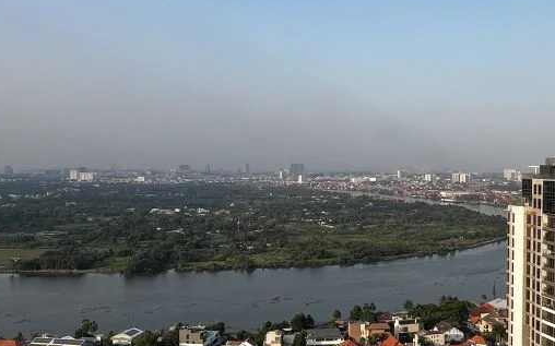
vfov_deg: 33.5
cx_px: 350
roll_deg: -0.2
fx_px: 575
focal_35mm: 38
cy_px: 178
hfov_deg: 51.0
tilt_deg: -1.6
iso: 32
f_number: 1.8
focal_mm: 1.57
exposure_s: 1/995
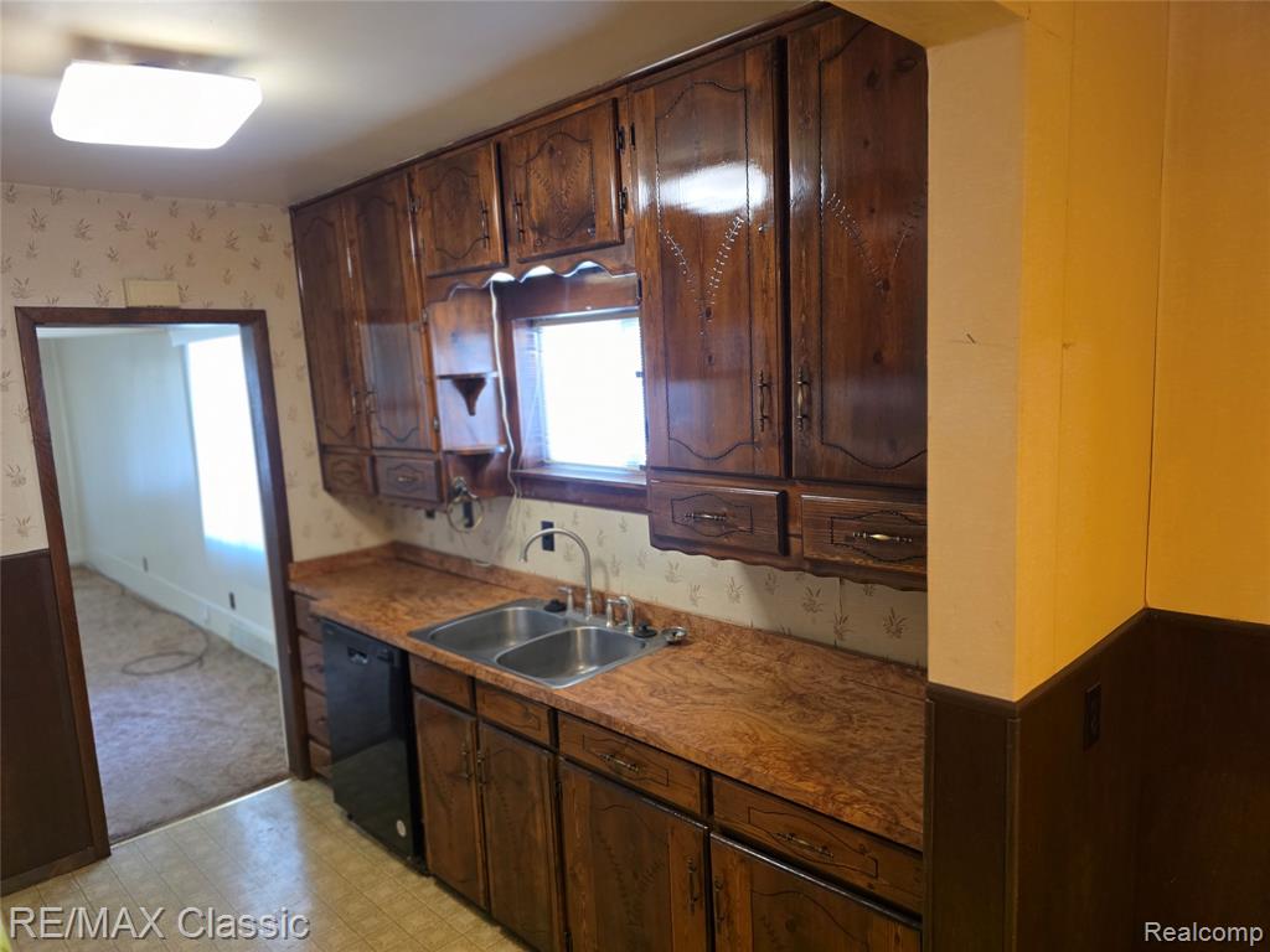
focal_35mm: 23
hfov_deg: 73.9
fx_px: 844
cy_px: 476
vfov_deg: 58.9
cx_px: 635
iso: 400
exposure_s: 1/120
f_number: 1.7
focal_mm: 6.3
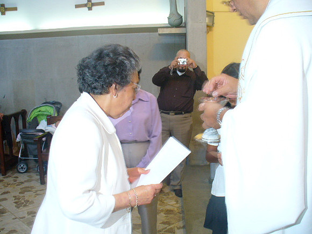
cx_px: 156
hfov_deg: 50.1
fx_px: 333
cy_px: 117
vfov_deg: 38.7
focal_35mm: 37
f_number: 2.8
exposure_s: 1/8
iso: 100
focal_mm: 6.1
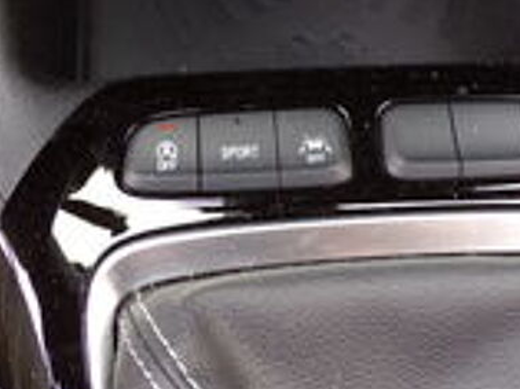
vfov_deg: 30.8
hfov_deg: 40.3
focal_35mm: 47
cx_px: 305
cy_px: 187
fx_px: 706
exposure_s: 1/34
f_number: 3.3
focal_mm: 6.6
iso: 128
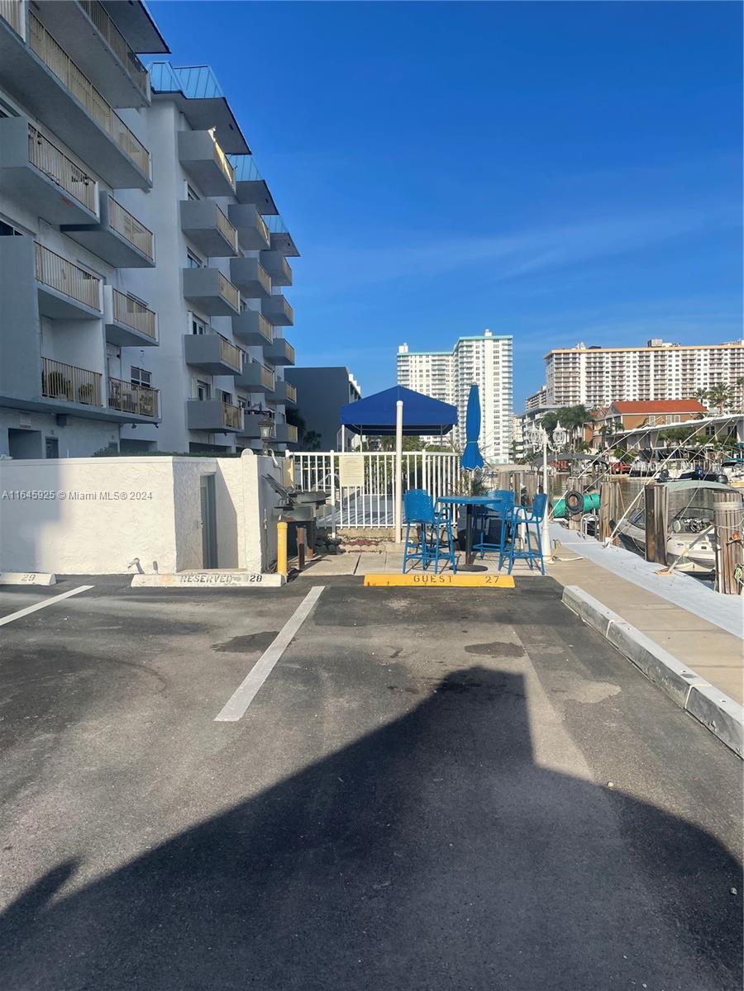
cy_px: 496
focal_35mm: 26
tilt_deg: -2.0
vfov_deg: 67.3
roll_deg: +1.0
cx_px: 372
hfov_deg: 53.1
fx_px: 745
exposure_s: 1/4292
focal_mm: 4.2
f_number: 1.6
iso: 32
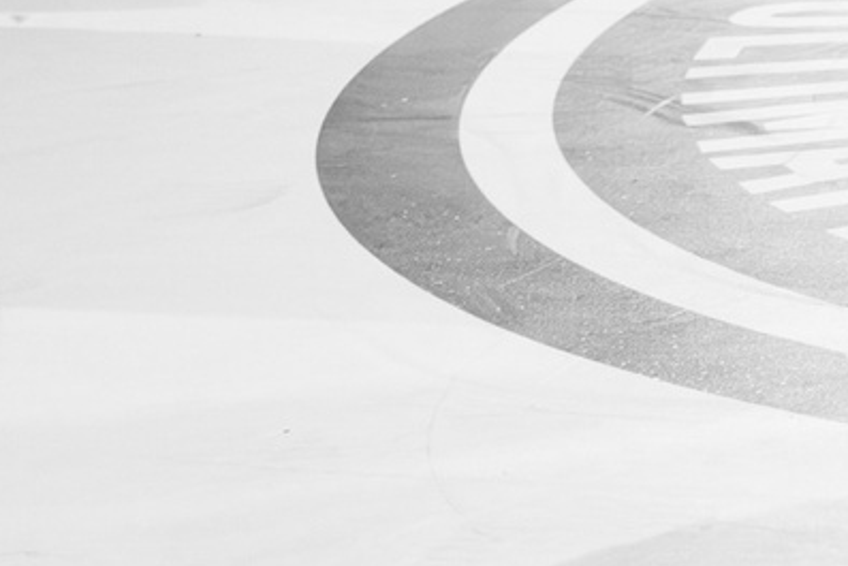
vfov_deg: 7.1
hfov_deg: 9.9
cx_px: 2241
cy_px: -1060
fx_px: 4100
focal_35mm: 174
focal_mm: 27
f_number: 2.8
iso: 3200
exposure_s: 1/800
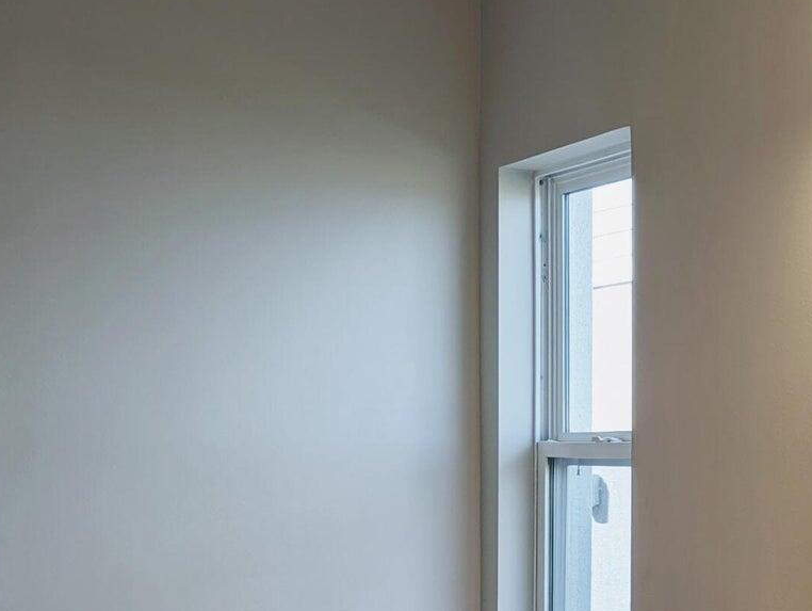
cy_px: 574
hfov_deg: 25.6
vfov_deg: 21.4
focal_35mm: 67
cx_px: 1003
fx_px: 1573
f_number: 1.85
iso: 36
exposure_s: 1/120
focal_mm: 6.81
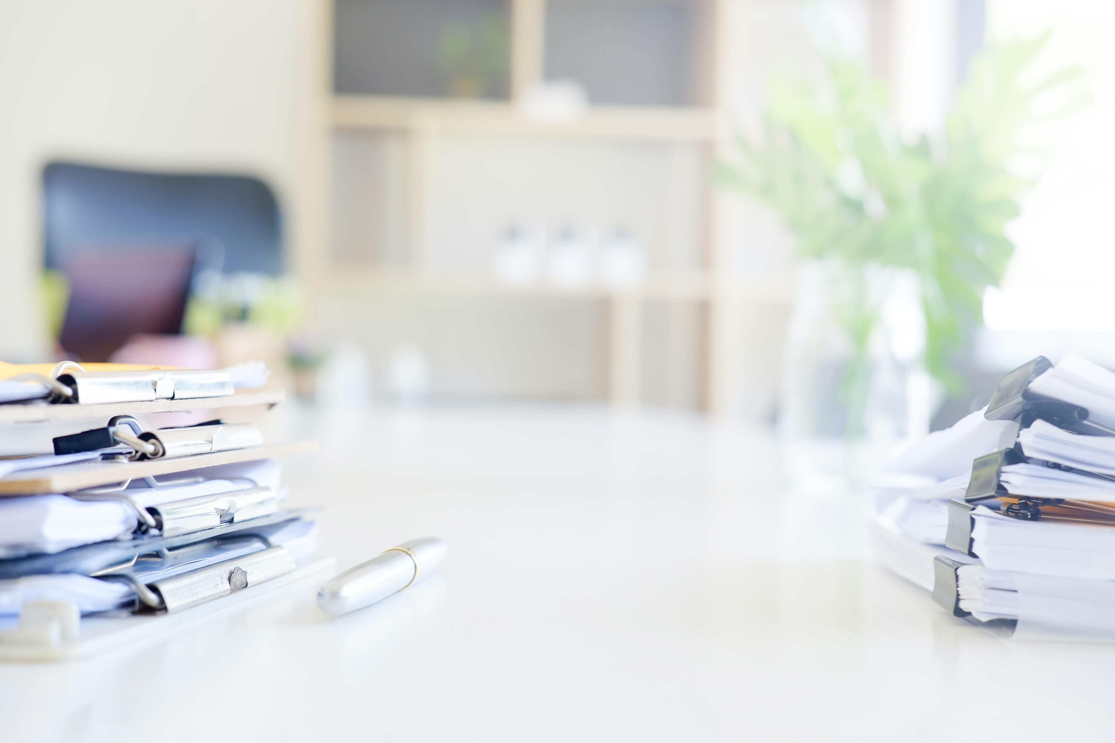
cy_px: 372
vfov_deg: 25.5
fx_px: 1641
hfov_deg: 37.5
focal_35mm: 53
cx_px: 558
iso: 640
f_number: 4
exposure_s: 1/210
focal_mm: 35
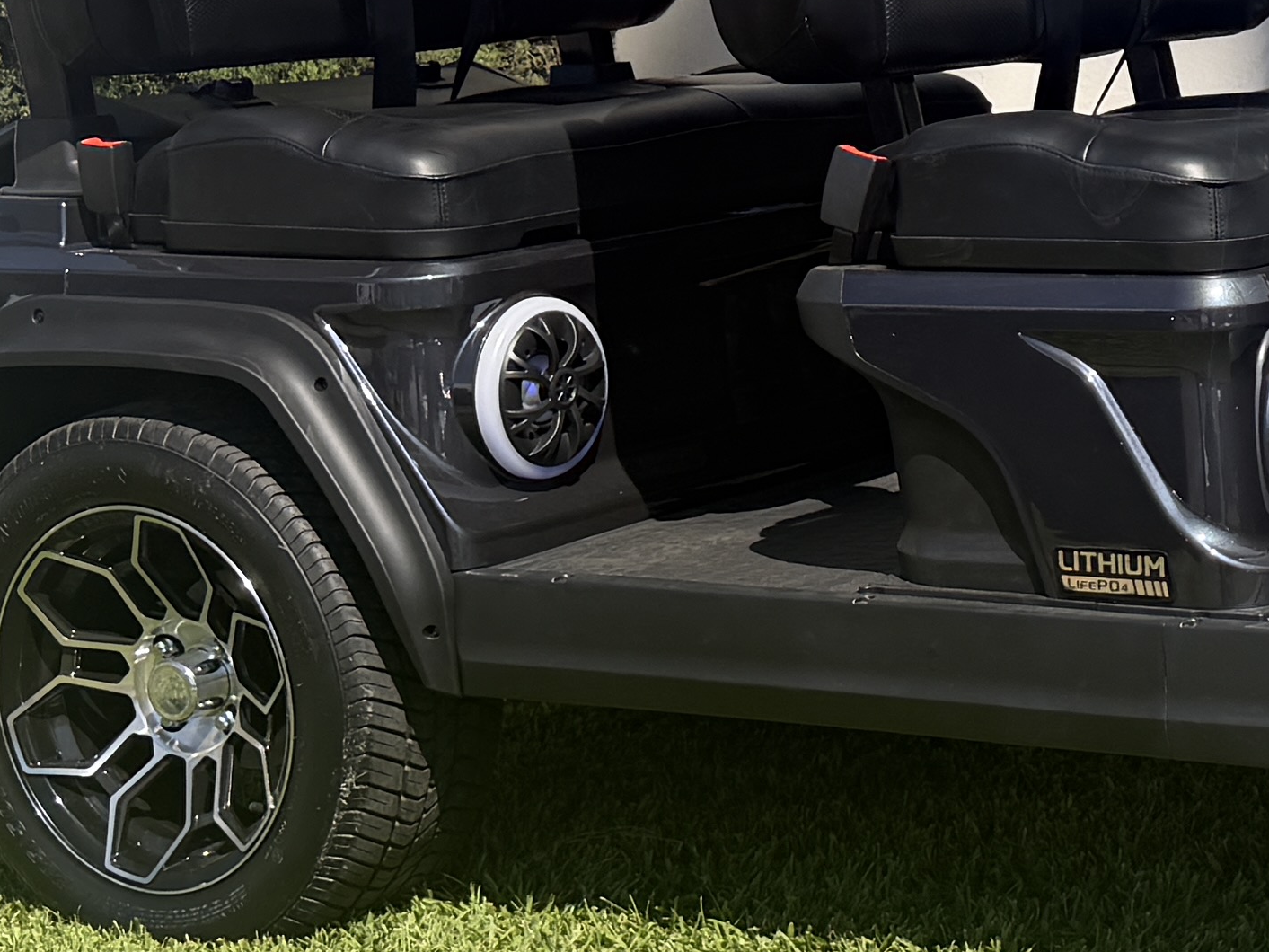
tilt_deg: -5.7
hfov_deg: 19.3
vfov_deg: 15.2
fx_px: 3556
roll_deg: +1.4
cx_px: 1414
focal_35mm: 97
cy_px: 230
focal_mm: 6.76
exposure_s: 1/4405
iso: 80
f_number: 1.78
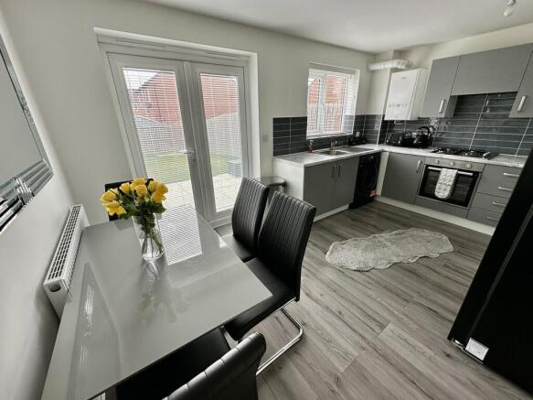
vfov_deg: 85.7
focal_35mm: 14
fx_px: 216
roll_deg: +0.9
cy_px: 200
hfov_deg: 102.1
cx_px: 266
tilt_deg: -22.1
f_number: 2.2
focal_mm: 2.22
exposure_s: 1/99
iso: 50
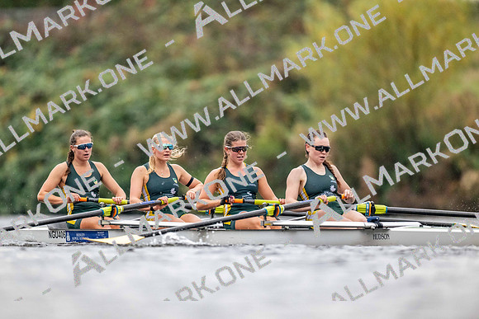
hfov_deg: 3.4
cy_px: 160
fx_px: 7985
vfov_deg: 2.3
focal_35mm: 600
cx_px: 240
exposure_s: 1/2500
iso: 3600
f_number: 4
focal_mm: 600
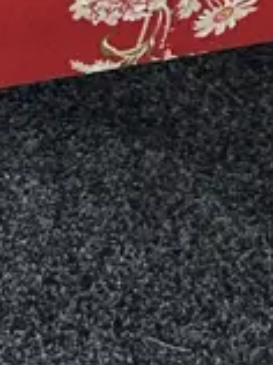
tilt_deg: -25.5
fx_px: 1645
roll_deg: -1.6
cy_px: -353
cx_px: 222
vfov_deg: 11.5
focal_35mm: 156
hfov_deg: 9.5
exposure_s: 1/50
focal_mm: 6.86
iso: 200
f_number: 1.78
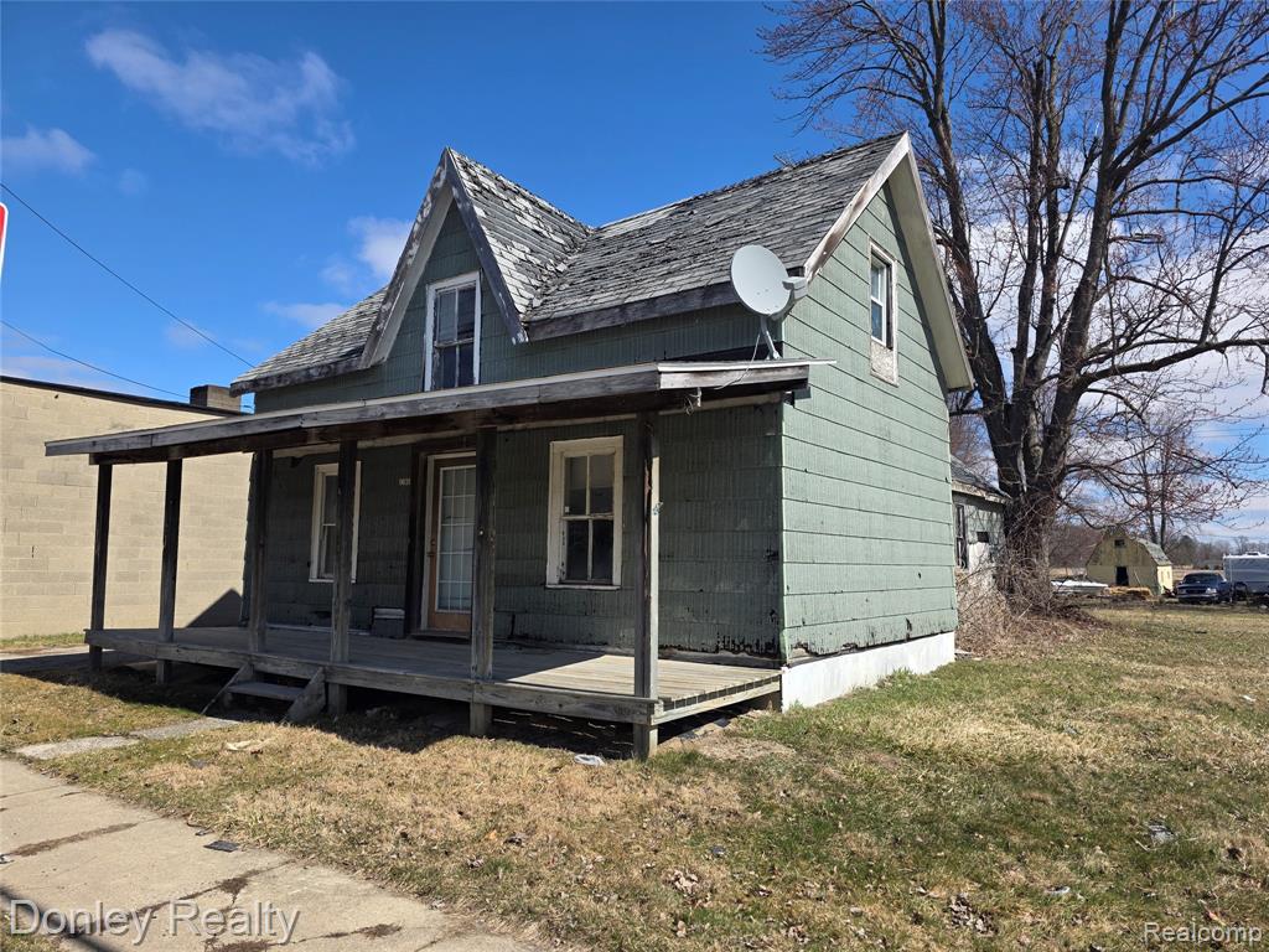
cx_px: 634
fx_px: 843
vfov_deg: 58.9
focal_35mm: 23
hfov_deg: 73.9
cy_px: 476
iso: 80
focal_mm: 6.3
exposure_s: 1/5447
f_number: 1.7
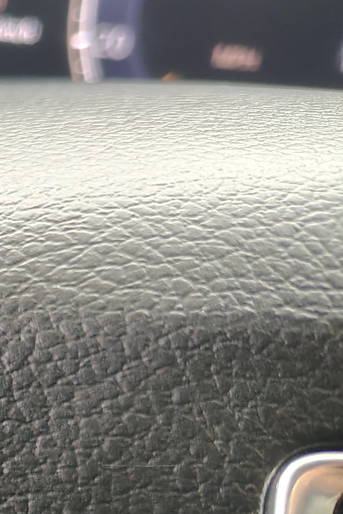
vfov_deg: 23.4
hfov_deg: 12.5
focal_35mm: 83
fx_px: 1186
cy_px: 526
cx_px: -510
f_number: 1.8
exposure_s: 1/95
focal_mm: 5.56
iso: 800
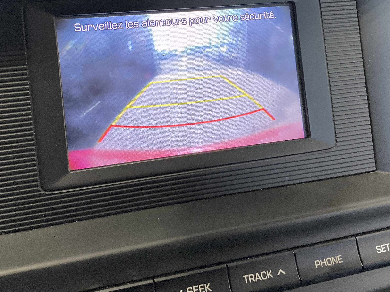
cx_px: 153
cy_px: 70
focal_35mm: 49
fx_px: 552
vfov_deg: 29.2
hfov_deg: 38.7
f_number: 1.8
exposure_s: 1/60
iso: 100
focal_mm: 3
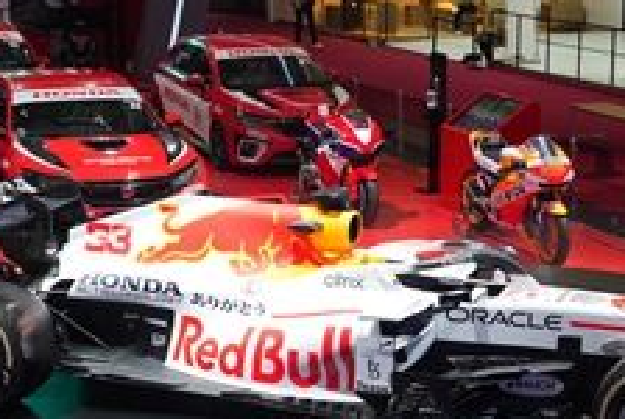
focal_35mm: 98
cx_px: 363
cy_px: 261
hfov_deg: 20.8
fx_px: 1704
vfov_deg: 14.0
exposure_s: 1/250
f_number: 4.5
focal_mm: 49
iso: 800
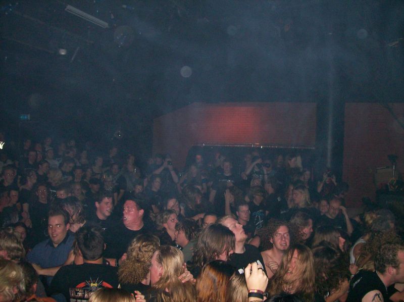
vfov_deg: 39.6
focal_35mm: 36
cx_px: 202
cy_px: 151
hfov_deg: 51.4
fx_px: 420
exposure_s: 1/64
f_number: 2.7
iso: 140
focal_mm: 6
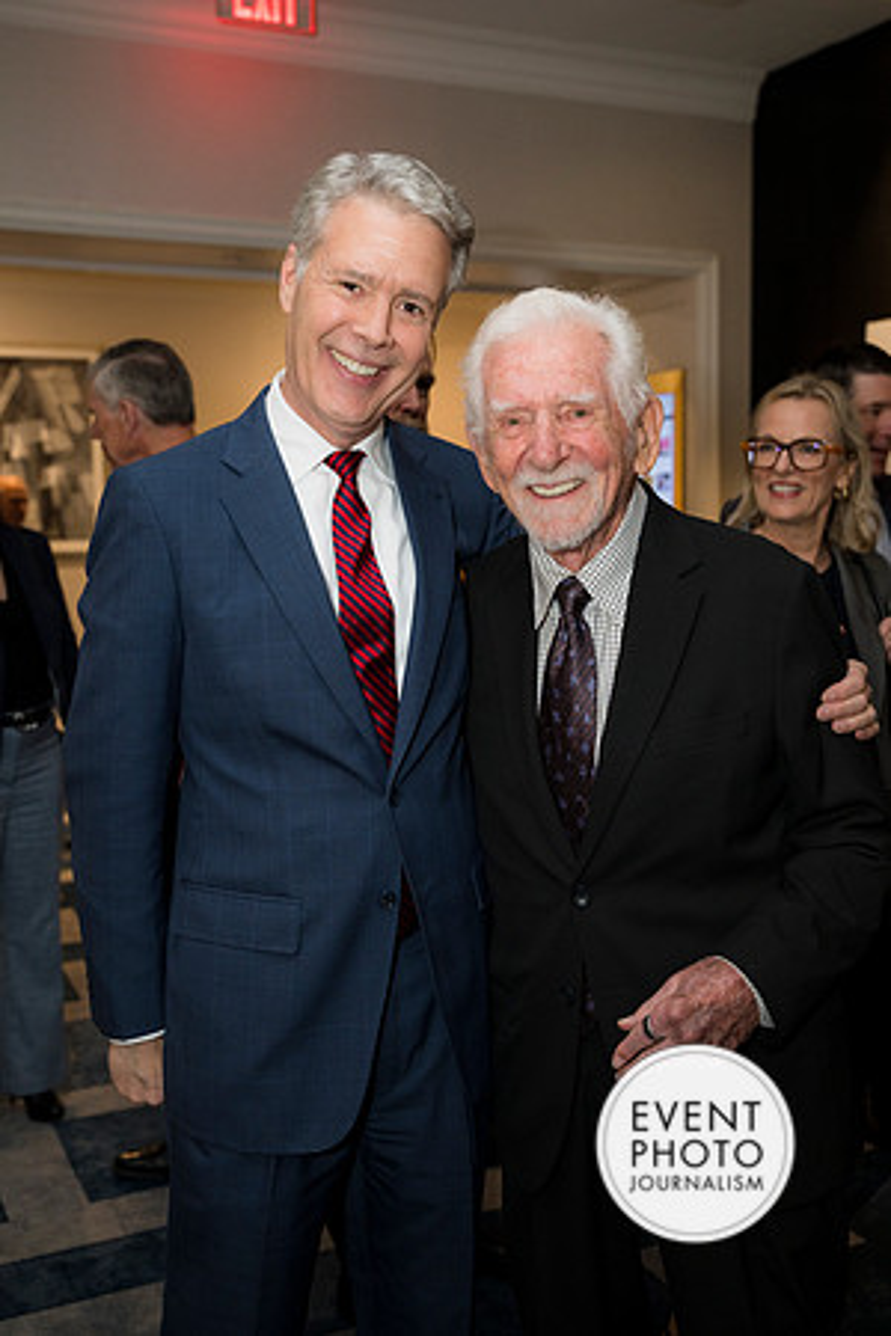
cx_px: 446
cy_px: 668
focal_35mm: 38
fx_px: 1411
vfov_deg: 50.7
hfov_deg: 35.1
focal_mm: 38
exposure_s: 1/125
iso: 800
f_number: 4
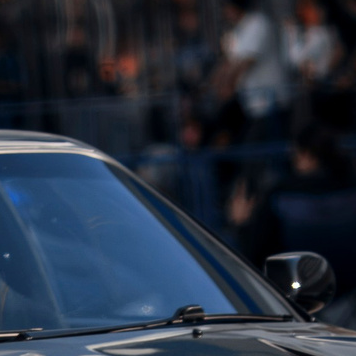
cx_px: -98
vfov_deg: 3.4
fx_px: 6039
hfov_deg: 3.4
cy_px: 524
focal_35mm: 519
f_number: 1.8
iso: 200
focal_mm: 85
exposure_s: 1/125
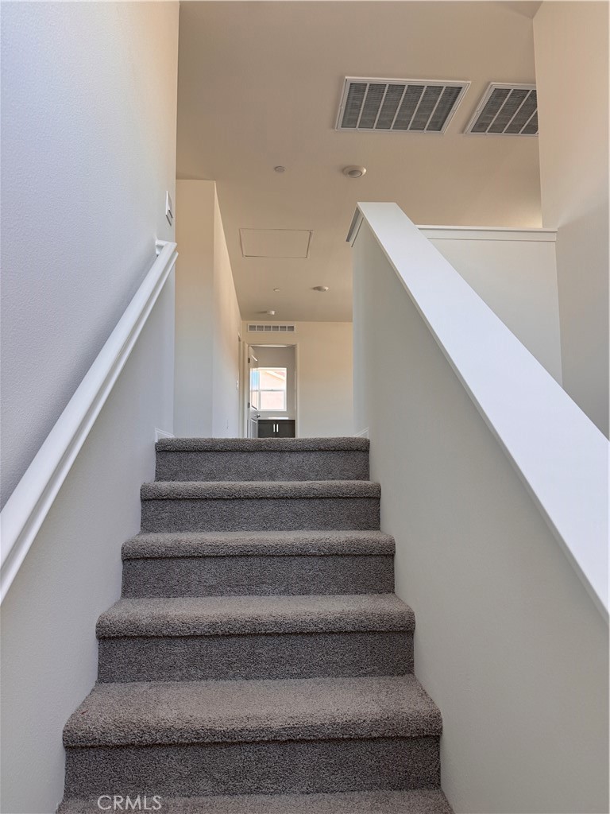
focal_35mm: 24
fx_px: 564
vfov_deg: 71.6
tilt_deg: +6.4
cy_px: 407
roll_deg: -0.3
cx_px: 305
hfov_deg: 56.8
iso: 80
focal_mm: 6.76
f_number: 1.78
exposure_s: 1/121
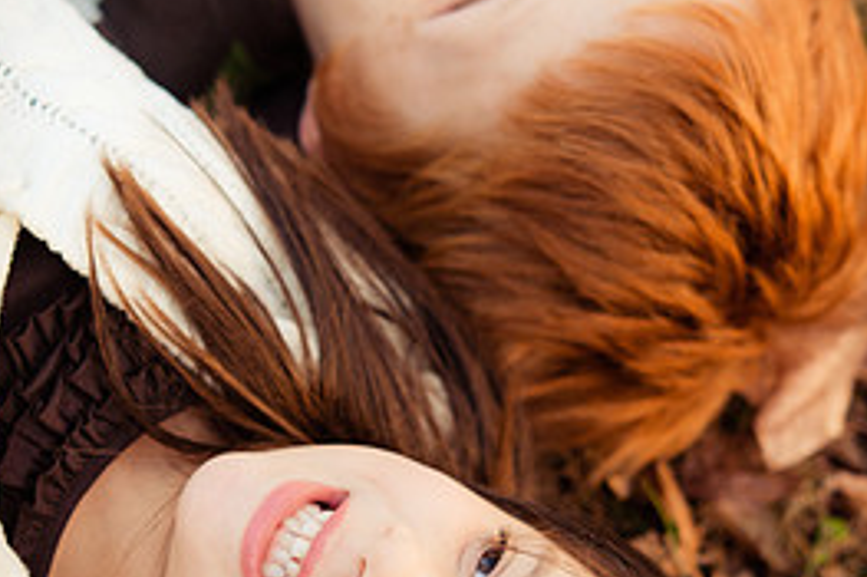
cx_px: 450
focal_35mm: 180
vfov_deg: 7.6
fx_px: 4332
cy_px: 320
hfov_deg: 11.4
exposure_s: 1/200
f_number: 2.8
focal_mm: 70
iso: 250
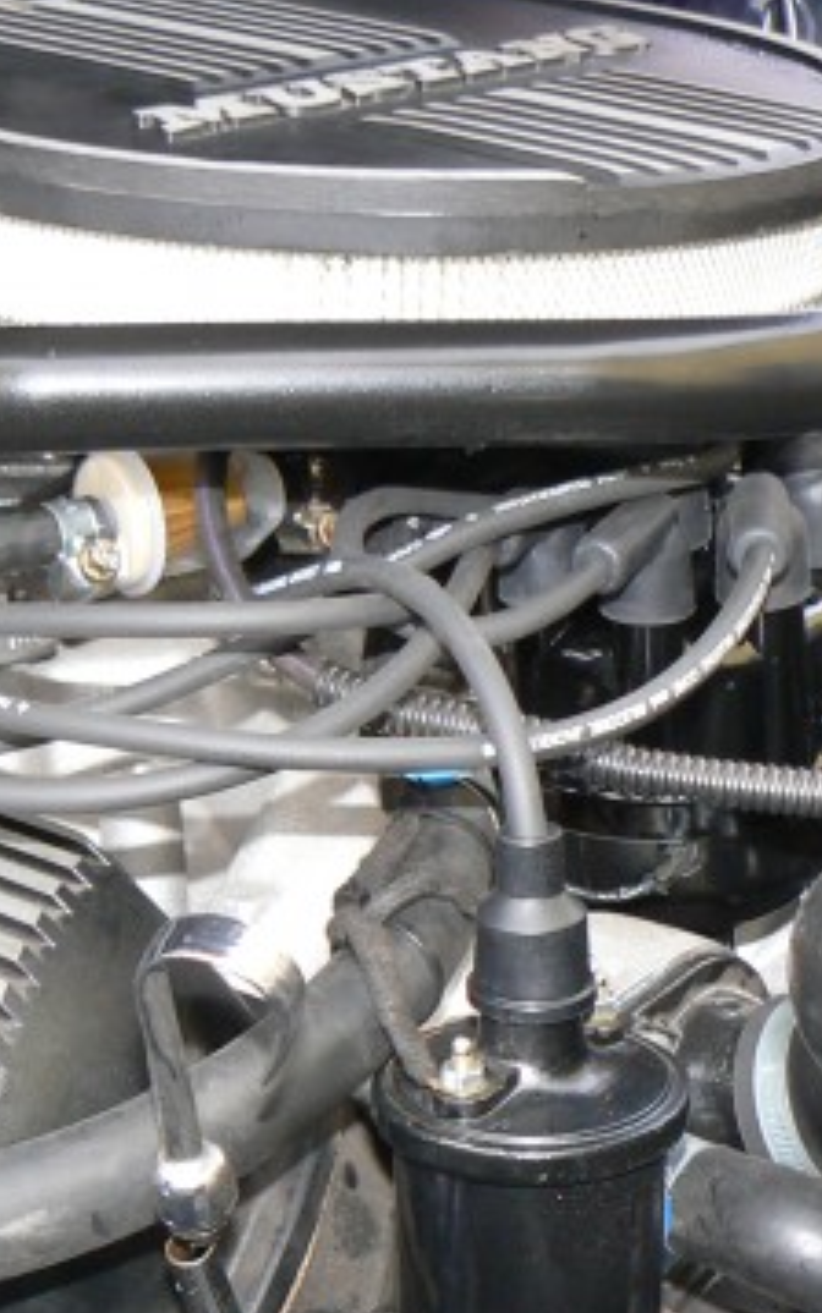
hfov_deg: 16.1
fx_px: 2901
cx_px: 378
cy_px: 998
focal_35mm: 81
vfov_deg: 25.2
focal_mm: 6
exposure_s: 1/30
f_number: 2.8
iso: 100
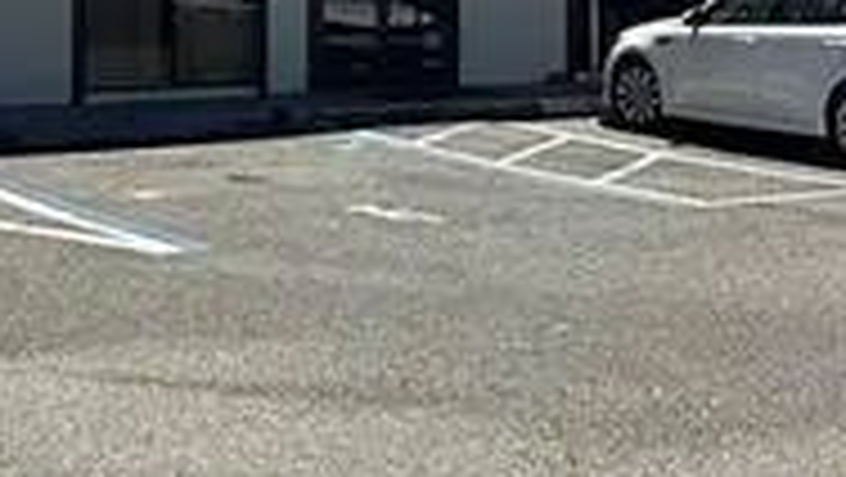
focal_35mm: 83
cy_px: -117
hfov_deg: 25.6
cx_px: 495
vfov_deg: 14.1
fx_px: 1863
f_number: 2.2
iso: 64
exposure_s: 1/3891
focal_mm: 2.22
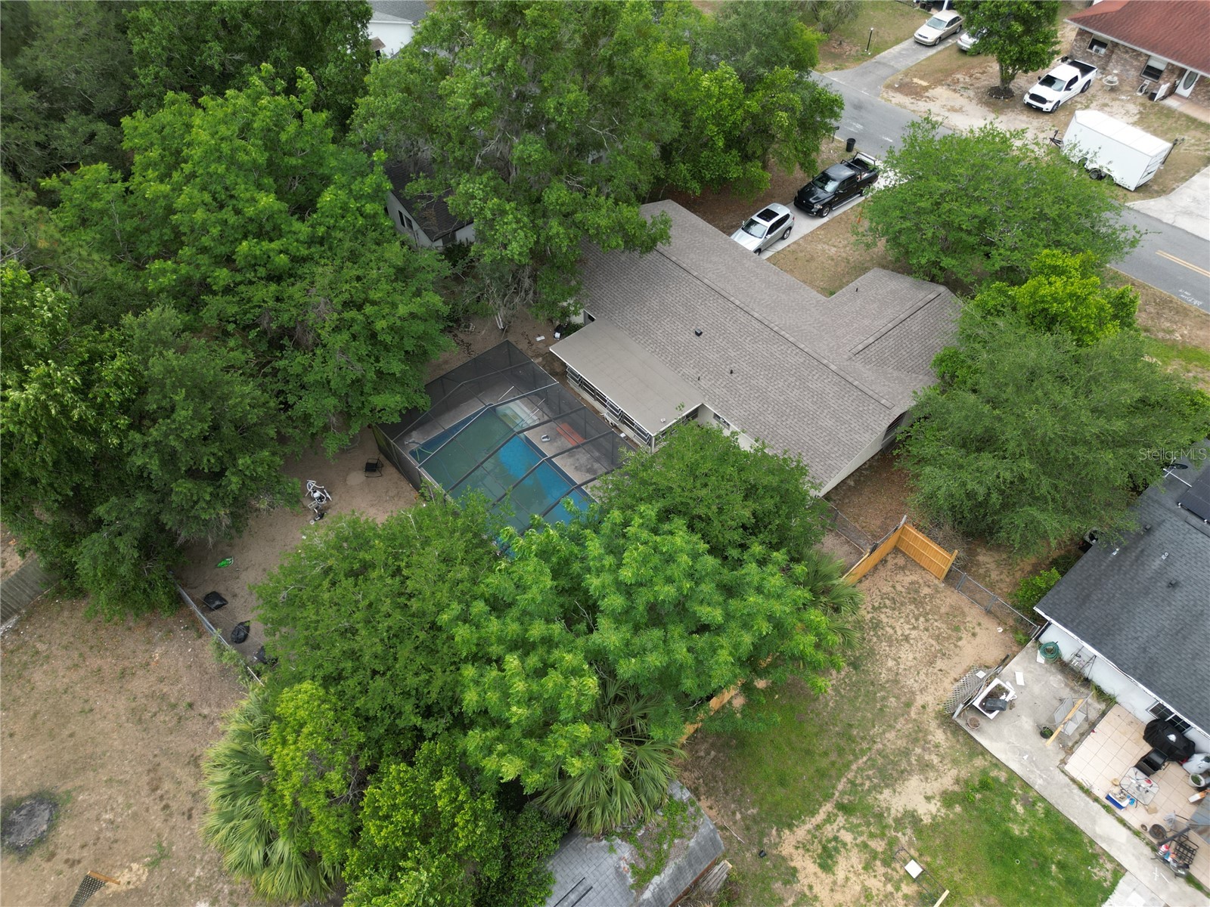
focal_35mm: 24
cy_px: 454
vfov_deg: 56.8
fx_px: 839
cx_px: 605
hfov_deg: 71.6
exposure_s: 1/320
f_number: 1.7
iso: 100
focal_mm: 6.72
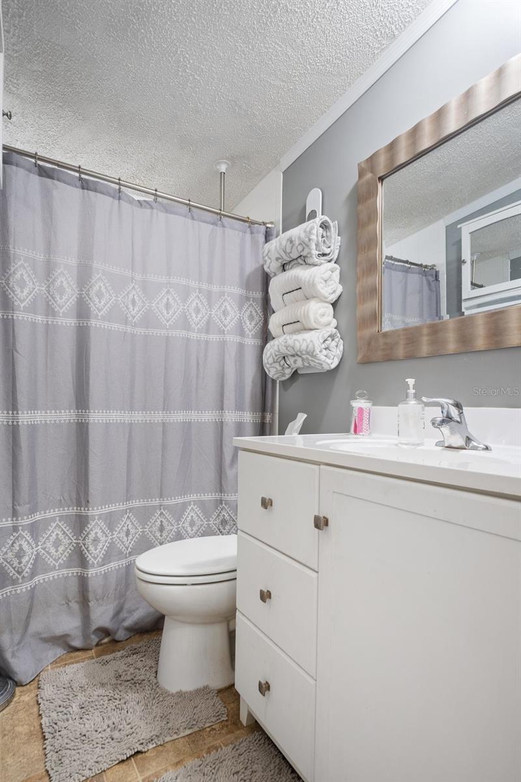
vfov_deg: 90.0
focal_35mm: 18
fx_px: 391
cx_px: 260
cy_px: 391
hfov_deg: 67.4
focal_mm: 18
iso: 400
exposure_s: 3.2
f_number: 8
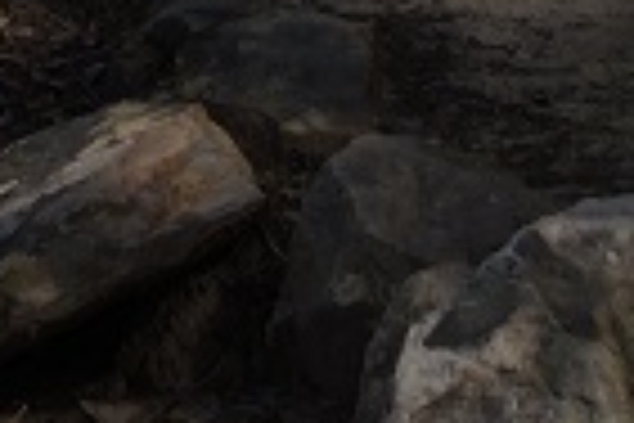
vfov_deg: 6.0
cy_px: -1060
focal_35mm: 203
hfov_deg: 10.1
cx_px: 265
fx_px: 3575
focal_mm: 6
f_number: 2.2
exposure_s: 1/1250
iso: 80
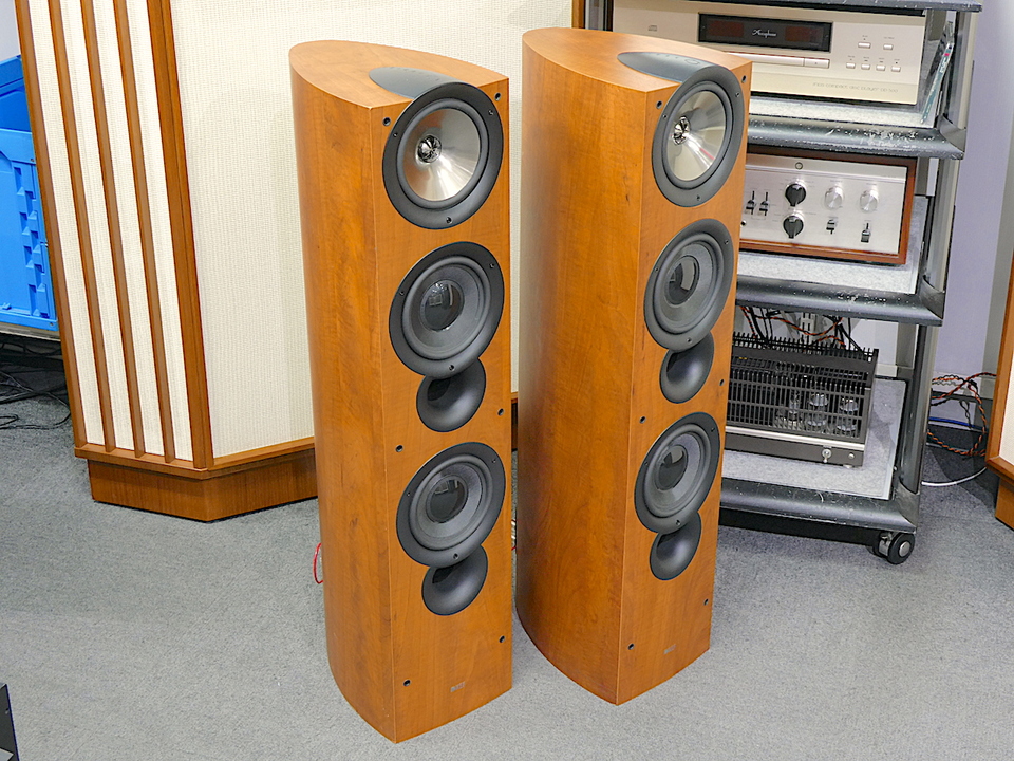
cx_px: 507
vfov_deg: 27.0
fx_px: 1582
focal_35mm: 54
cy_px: 380
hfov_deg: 35.5
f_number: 8
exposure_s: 3.2
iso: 100
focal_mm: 9.6
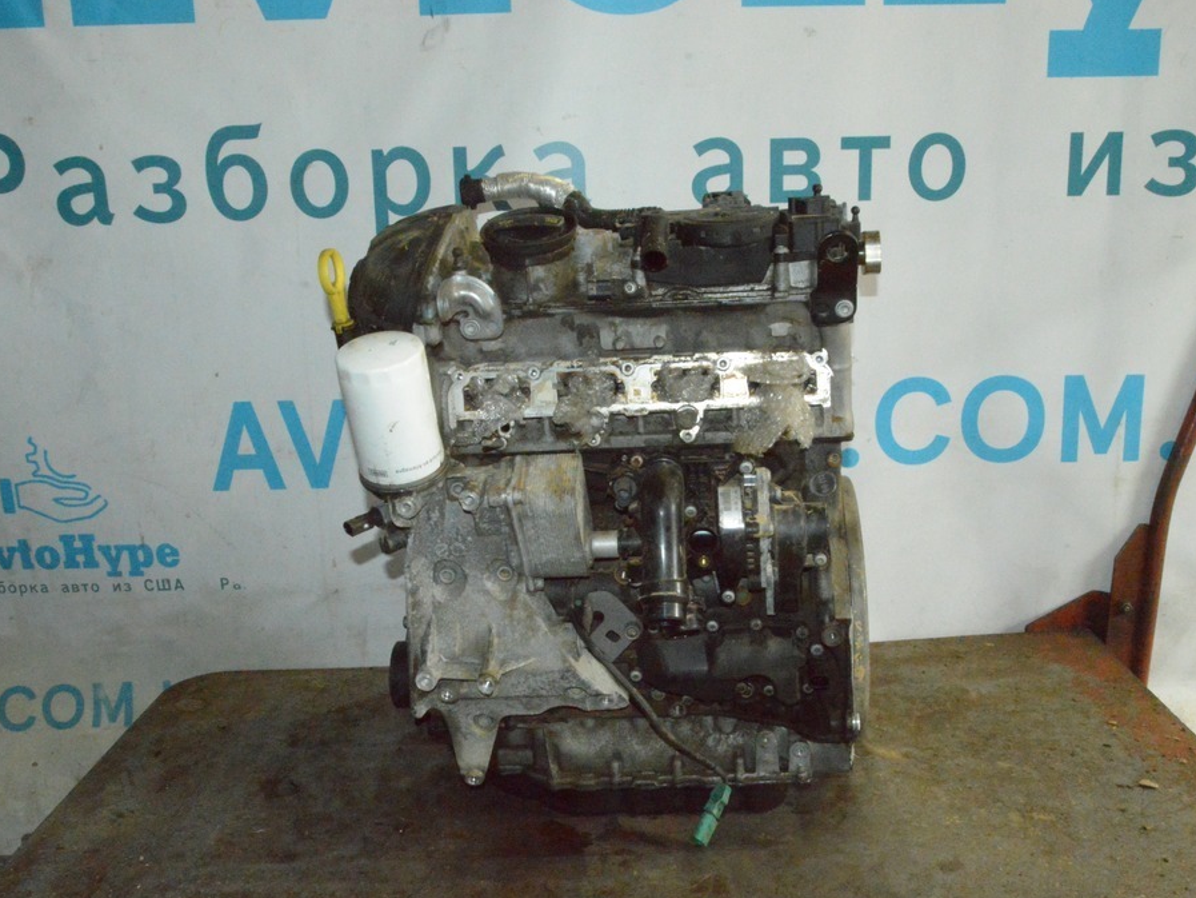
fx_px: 1194
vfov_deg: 41.2
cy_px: 449
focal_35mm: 35
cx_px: 613
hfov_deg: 53.2
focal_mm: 21
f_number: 25
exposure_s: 1/50
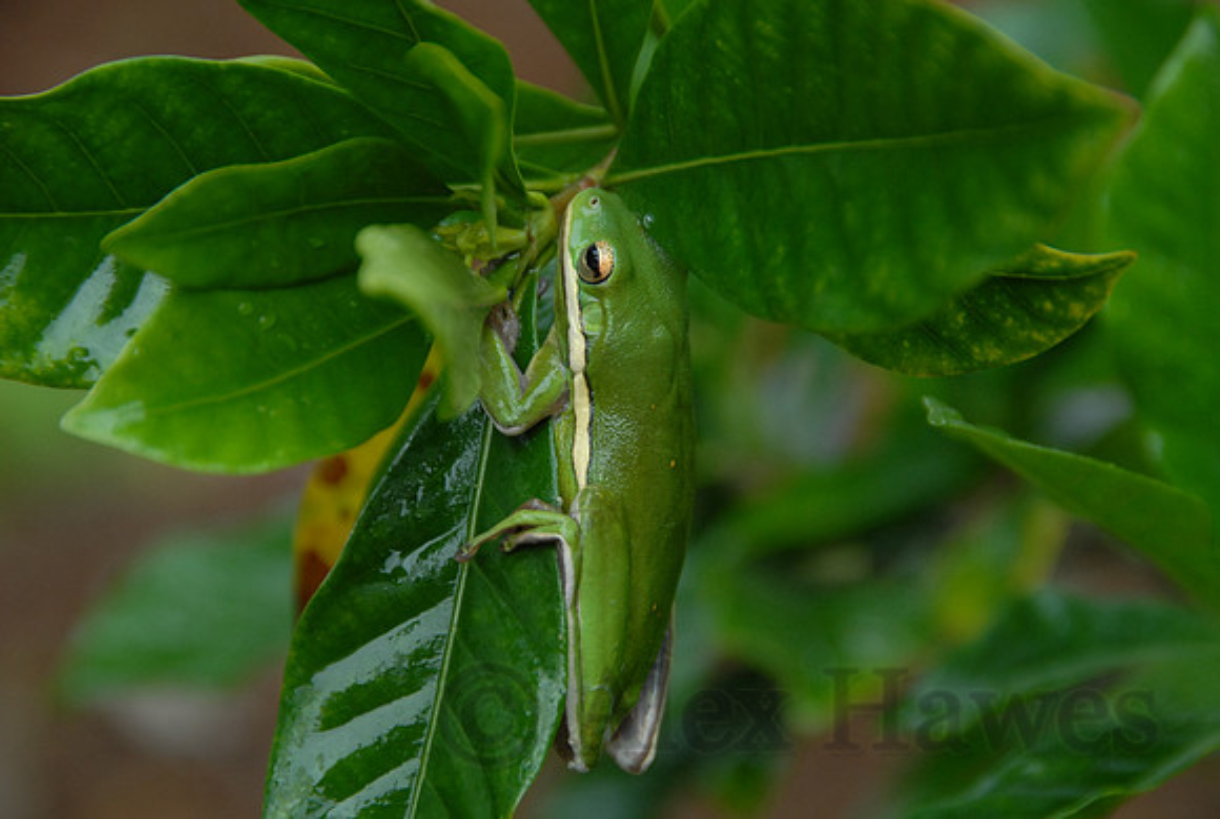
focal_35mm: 300
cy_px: 410
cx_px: 610
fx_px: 10185
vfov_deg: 4.6
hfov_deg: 6.9
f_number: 6.3
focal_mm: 200
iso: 400
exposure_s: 1/50
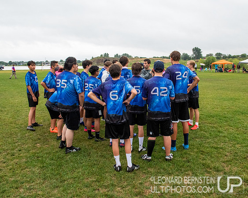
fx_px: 239
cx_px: 145
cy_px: 86
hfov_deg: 54.6
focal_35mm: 33
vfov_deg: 45.0
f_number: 5
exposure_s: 1/640
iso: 1600
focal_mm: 17
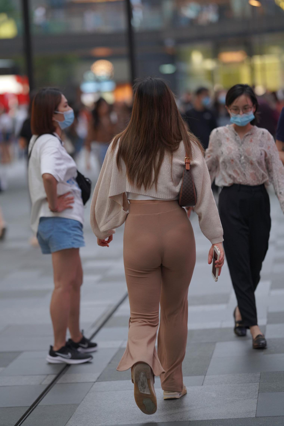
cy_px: 213
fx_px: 1597
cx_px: 142
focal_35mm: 135
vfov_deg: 15.2
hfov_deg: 10.2
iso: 1000
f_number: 2.2
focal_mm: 135
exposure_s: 1/500
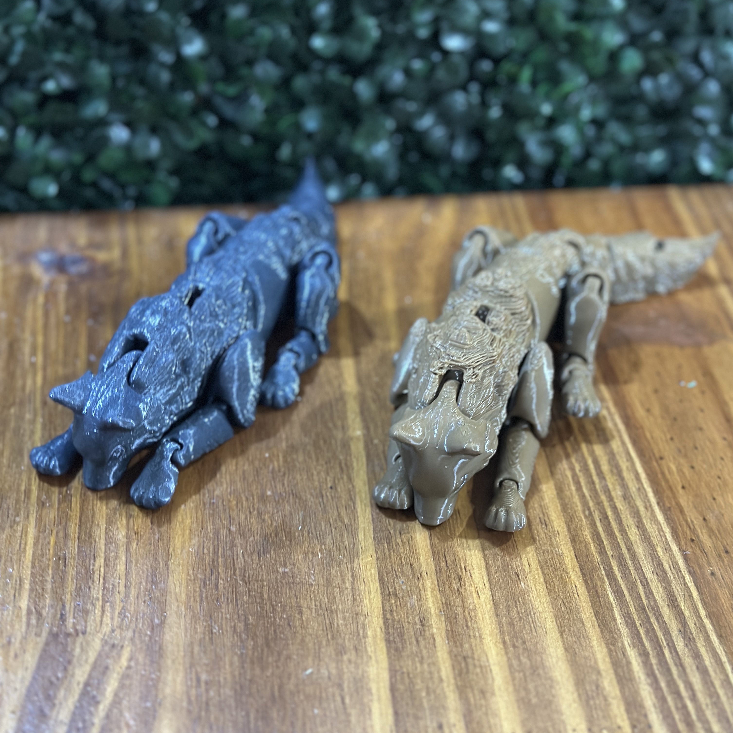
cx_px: 369
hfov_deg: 30.0
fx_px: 1366
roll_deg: -1.7
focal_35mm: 57
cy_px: 364
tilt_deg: -36.5
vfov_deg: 30.0
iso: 640
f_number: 1.78
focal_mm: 6.86
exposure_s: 1/33
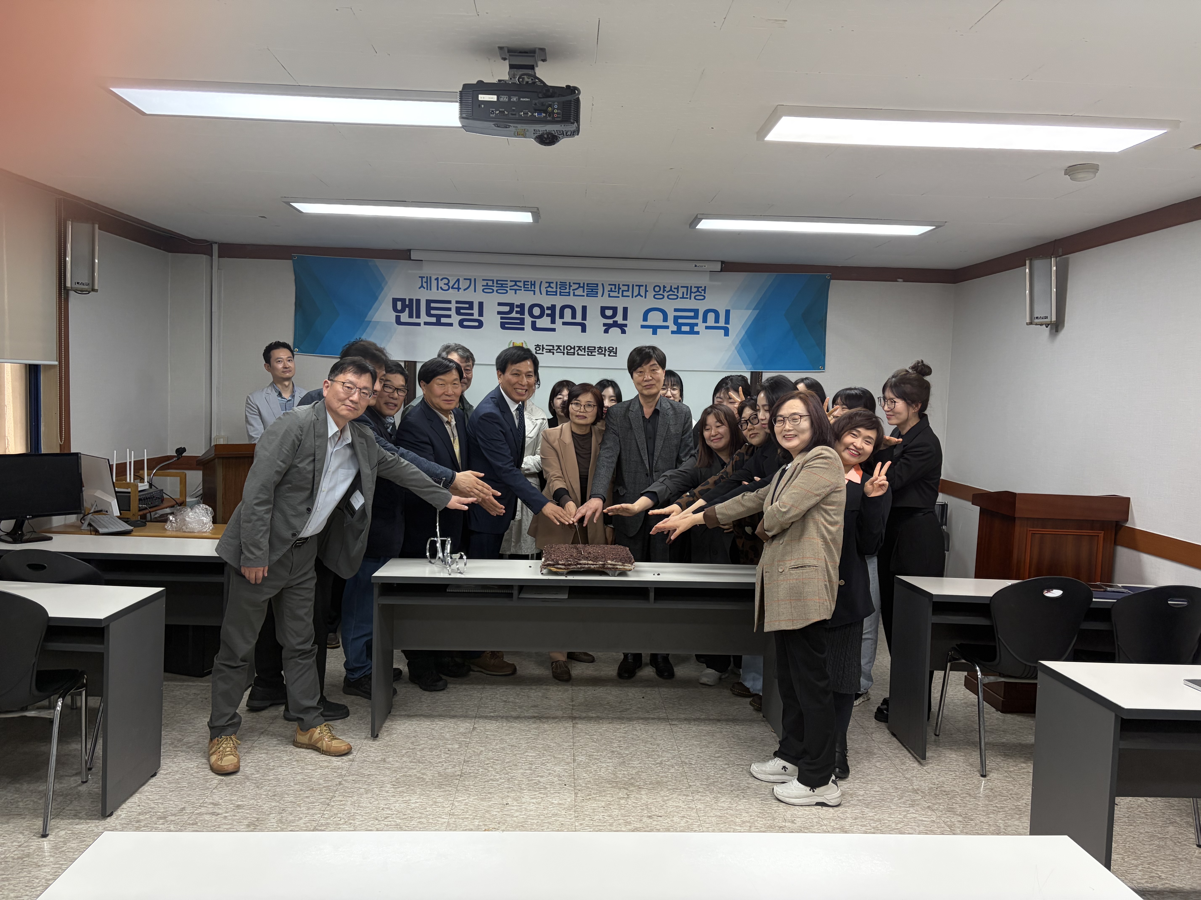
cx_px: 600
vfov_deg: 53.1
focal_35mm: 26
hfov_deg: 67.3
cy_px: 450
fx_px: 902
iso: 160
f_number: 1.6
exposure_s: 1/120
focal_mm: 5.96
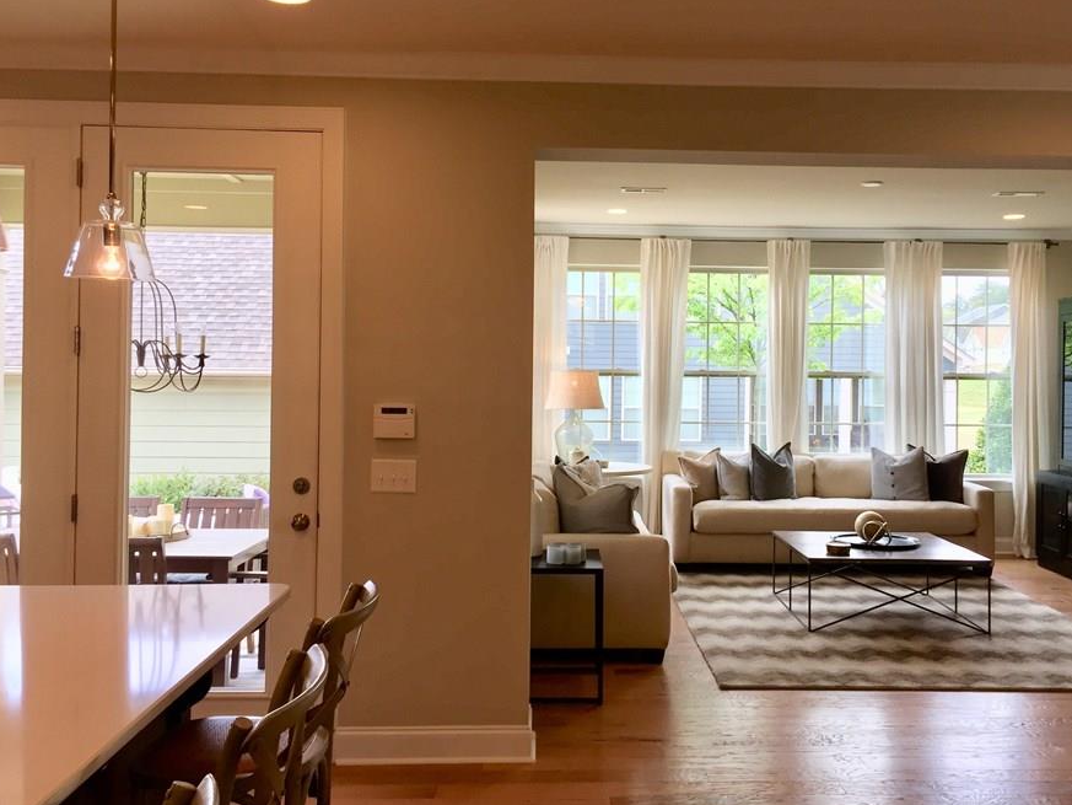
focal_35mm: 34
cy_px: 366
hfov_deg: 53.9
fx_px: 1053
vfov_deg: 41.8
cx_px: 589
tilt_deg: +0.7
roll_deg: -1.1
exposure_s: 1/120
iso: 50
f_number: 2.2
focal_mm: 4.15
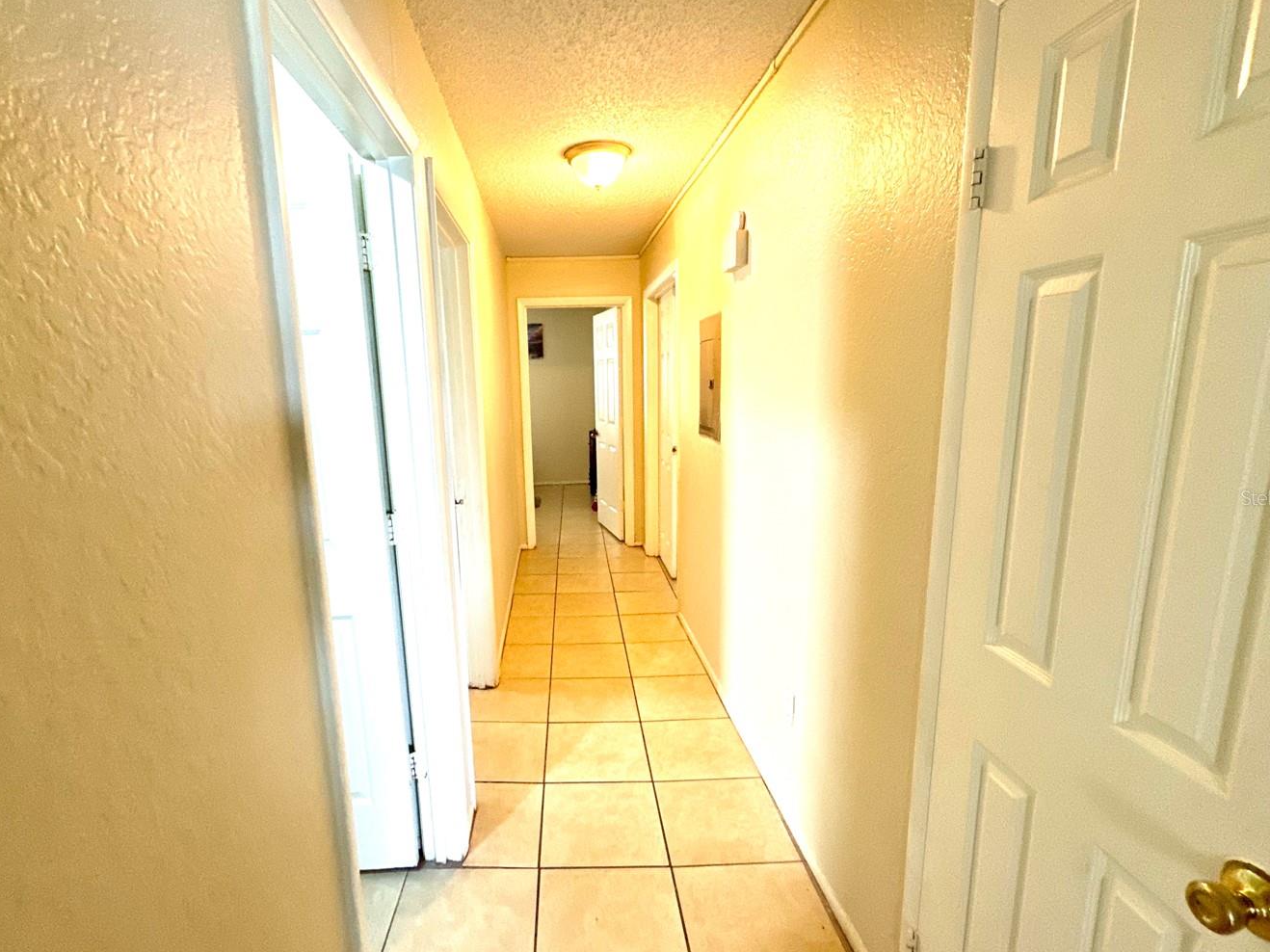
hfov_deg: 90.6
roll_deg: +2.4
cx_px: 561
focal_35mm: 17
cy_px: 497
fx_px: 624
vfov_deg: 74.7
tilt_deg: -11.8
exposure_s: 1/60
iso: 400
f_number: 2.2
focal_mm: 2.22
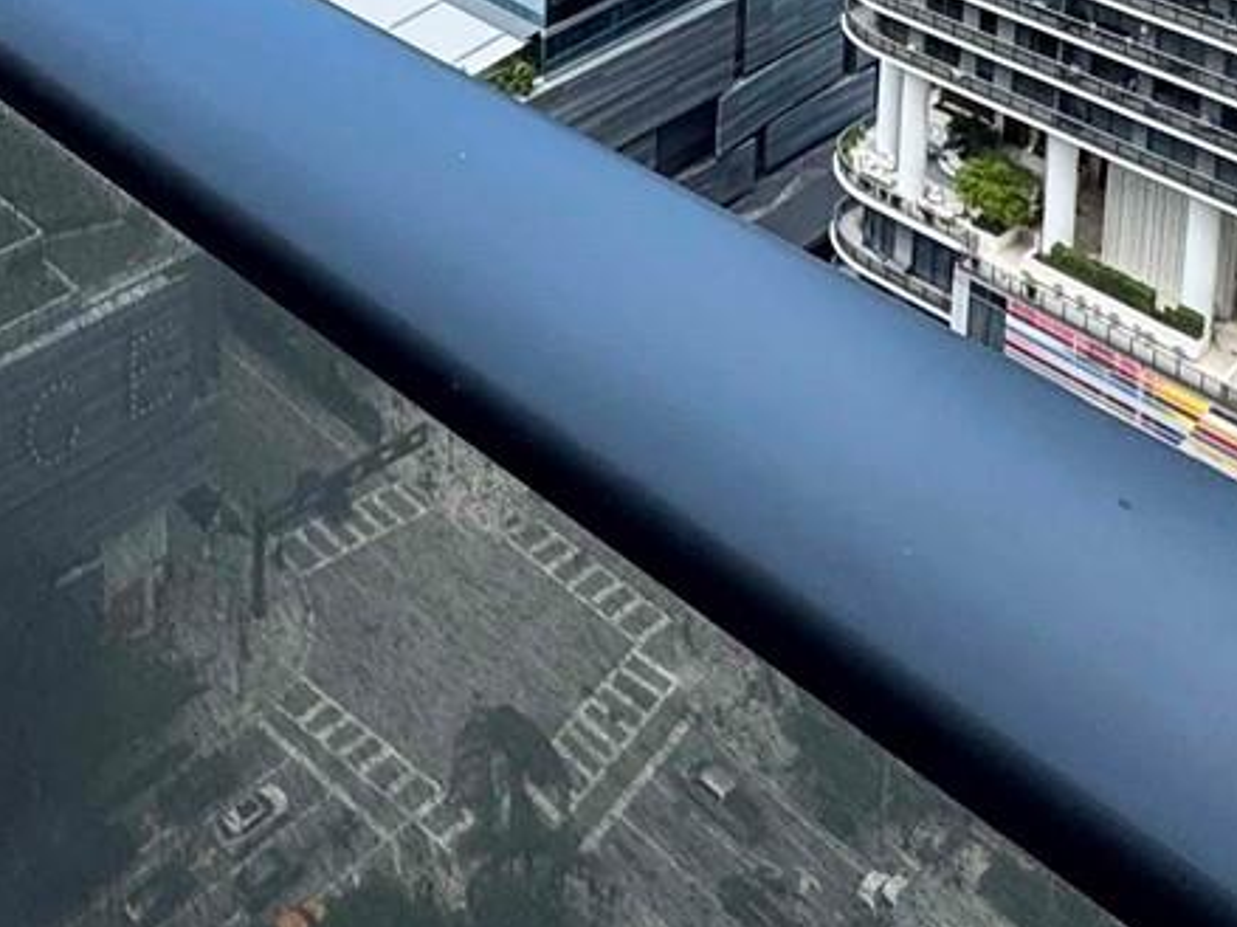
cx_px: 172
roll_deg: +0.2
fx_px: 1822
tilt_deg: -8.5
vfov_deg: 21.6
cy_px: -617
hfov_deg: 35.7
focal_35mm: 51
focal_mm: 2.22
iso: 50
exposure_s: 1/548
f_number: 2.2
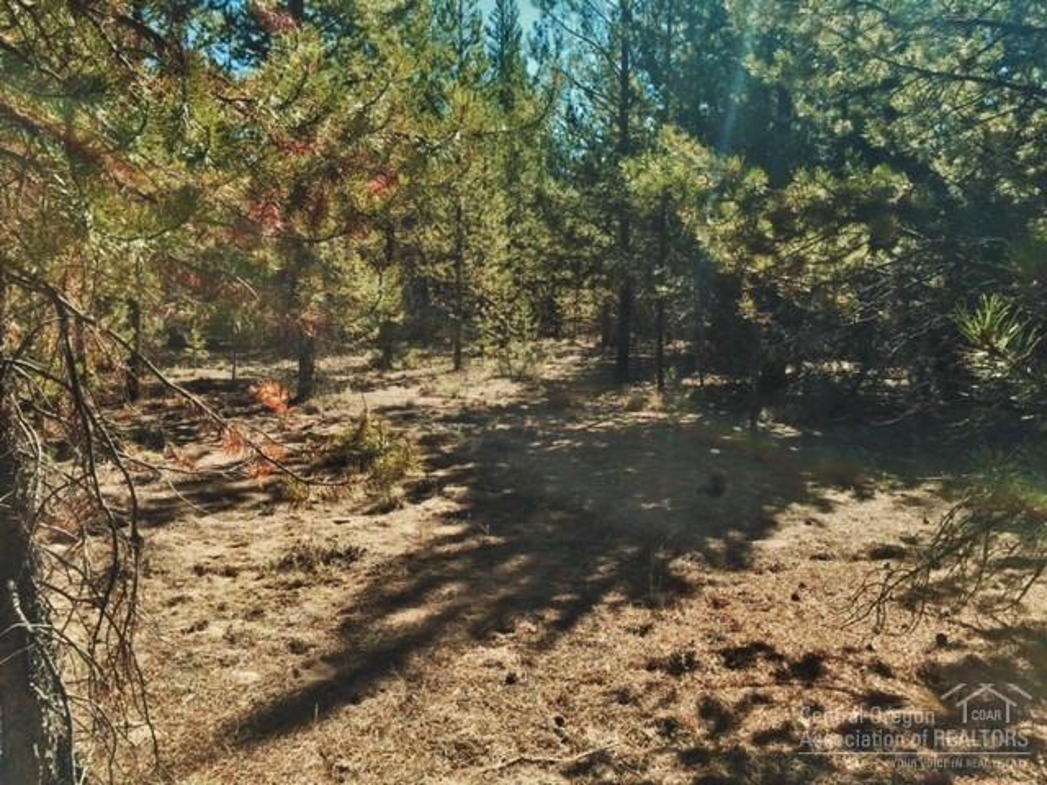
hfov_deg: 61.7
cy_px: 392
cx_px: 524
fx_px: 877
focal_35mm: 29
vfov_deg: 48.2
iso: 32
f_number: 2.2
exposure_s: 1/842
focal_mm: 4.15
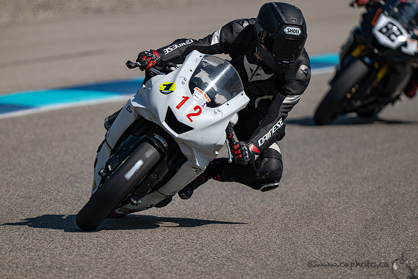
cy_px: 140
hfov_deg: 3.4
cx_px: 209
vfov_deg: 2.3
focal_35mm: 600
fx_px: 6968
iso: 125
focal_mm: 600
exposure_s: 1/1250
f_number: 6.3
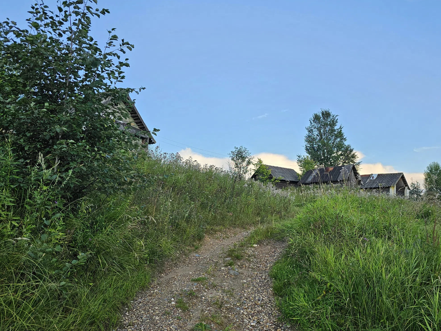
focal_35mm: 28
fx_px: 357
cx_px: 264
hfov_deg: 62.9
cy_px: 175
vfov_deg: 49.7
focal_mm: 6.3
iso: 16
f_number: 1.7
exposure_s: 1/180
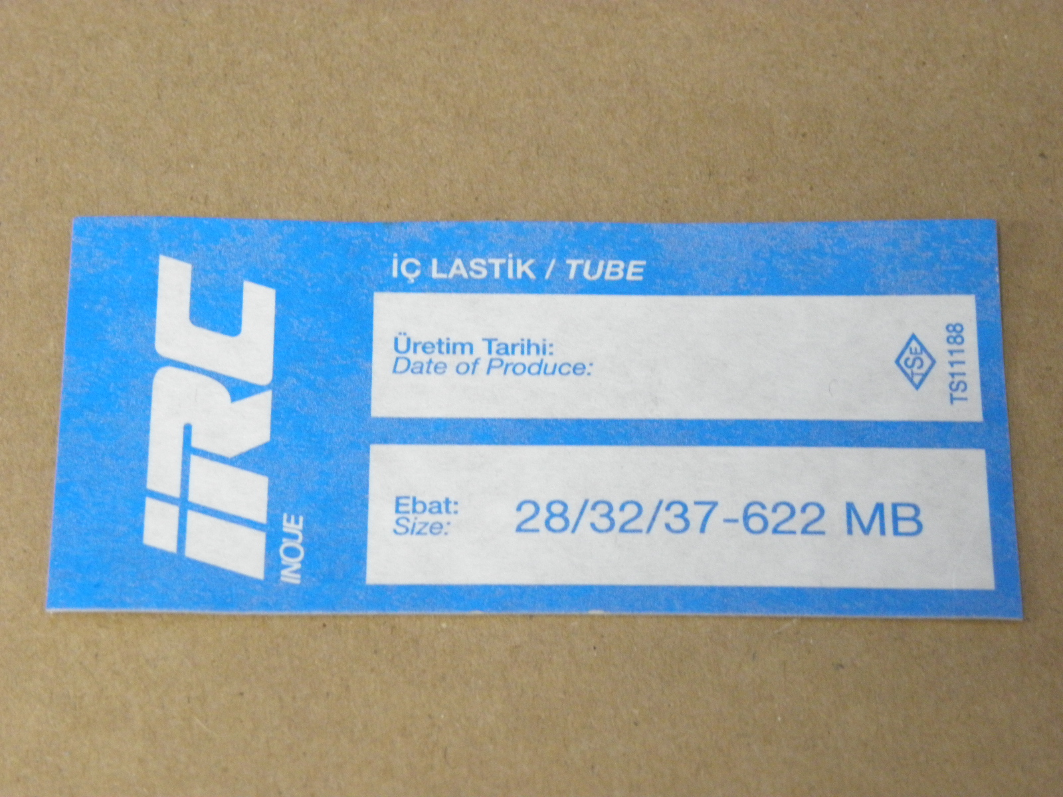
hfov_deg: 16.6
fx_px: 3654
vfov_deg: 12.5
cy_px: 398
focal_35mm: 119
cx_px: 532
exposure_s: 1/2
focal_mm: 21.31
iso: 400
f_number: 4.3
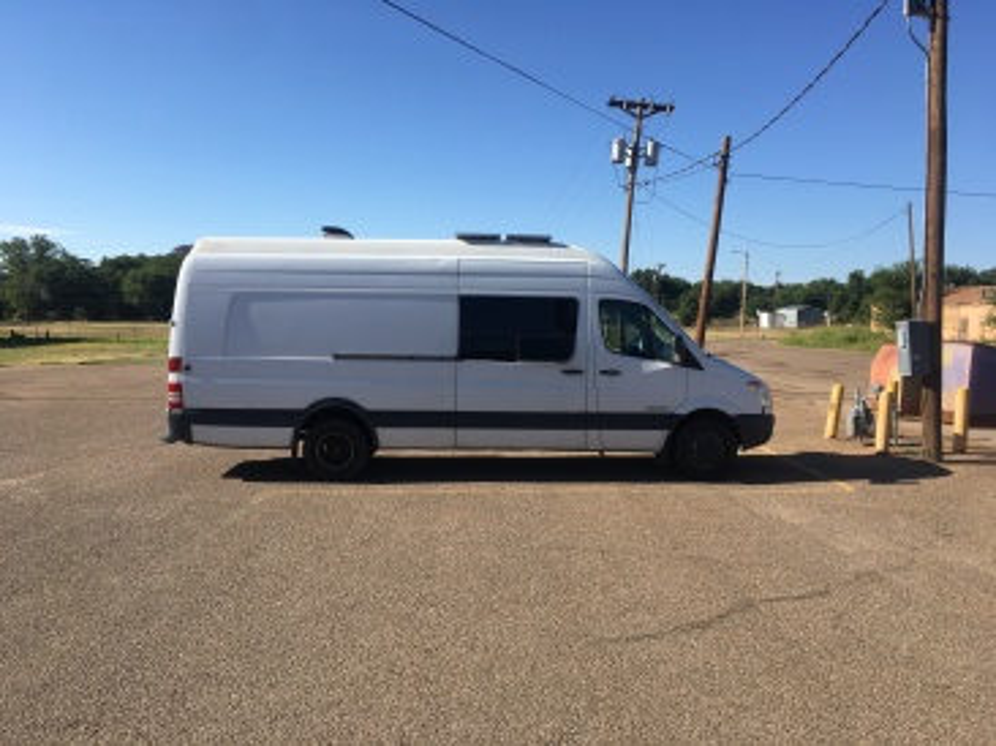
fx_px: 834
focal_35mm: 29
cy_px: 373
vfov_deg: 48.2
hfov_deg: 61.7
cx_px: 498
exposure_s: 1/1399
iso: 25
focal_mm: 4.15
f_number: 2.2
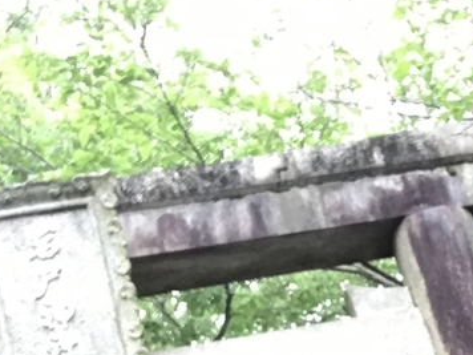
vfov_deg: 12.7
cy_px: 590
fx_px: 1476
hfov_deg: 17.6
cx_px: 525
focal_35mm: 108
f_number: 2.2
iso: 25
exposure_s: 1/30
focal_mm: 2.87
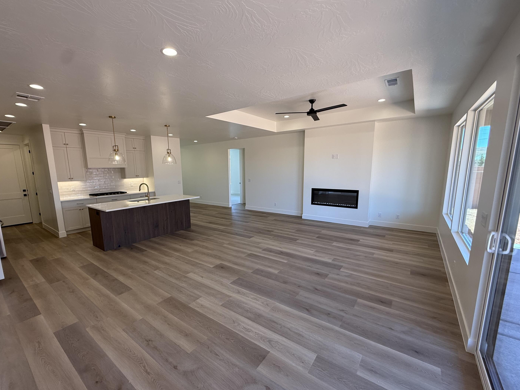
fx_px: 225
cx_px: 245
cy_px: 203
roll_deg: +1.1
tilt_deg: -8.9
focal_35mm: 15
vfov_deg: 81.7
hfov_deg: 98.1
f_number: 2.2
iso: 100
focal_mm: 2.22
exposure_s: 1/120
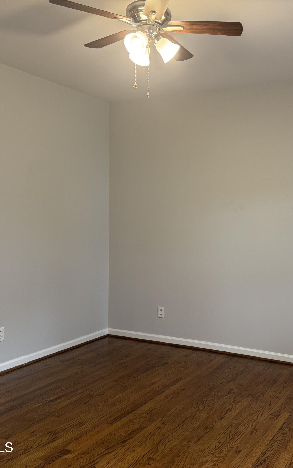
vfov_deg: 56.7
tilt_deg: -2.0
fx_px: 434
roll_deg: -0.2
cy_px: 234
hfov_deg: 36.2
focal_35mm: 34
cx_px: 226
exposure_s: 1/60
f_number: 1.78
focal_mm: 6.76
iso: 200
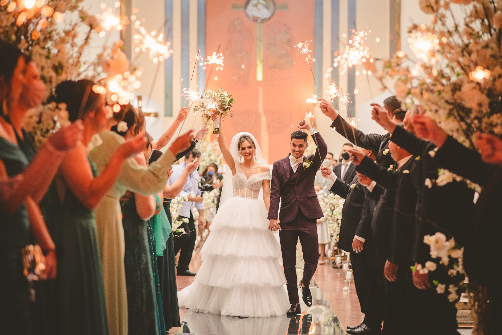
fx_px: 1186
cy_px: 168
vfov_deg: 16.1
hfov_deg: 23.9
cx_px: 251
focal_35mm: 85
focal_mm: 85
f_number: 2.8
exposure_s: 1/160
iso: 1000
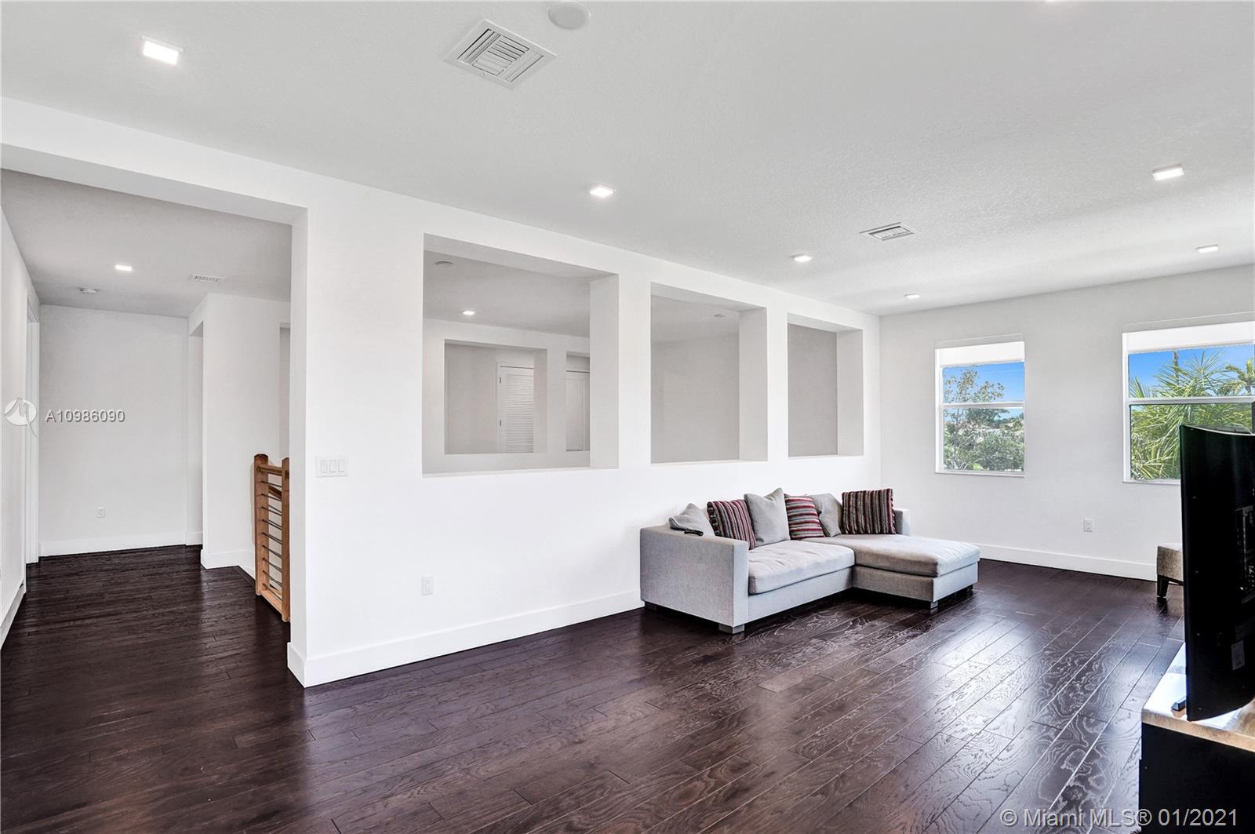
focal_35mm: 16
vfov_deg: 73.6
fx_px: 557
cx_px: 628
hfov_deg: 96.8
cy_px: 417
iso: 640
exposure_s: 1/200
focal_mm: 16
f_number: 5
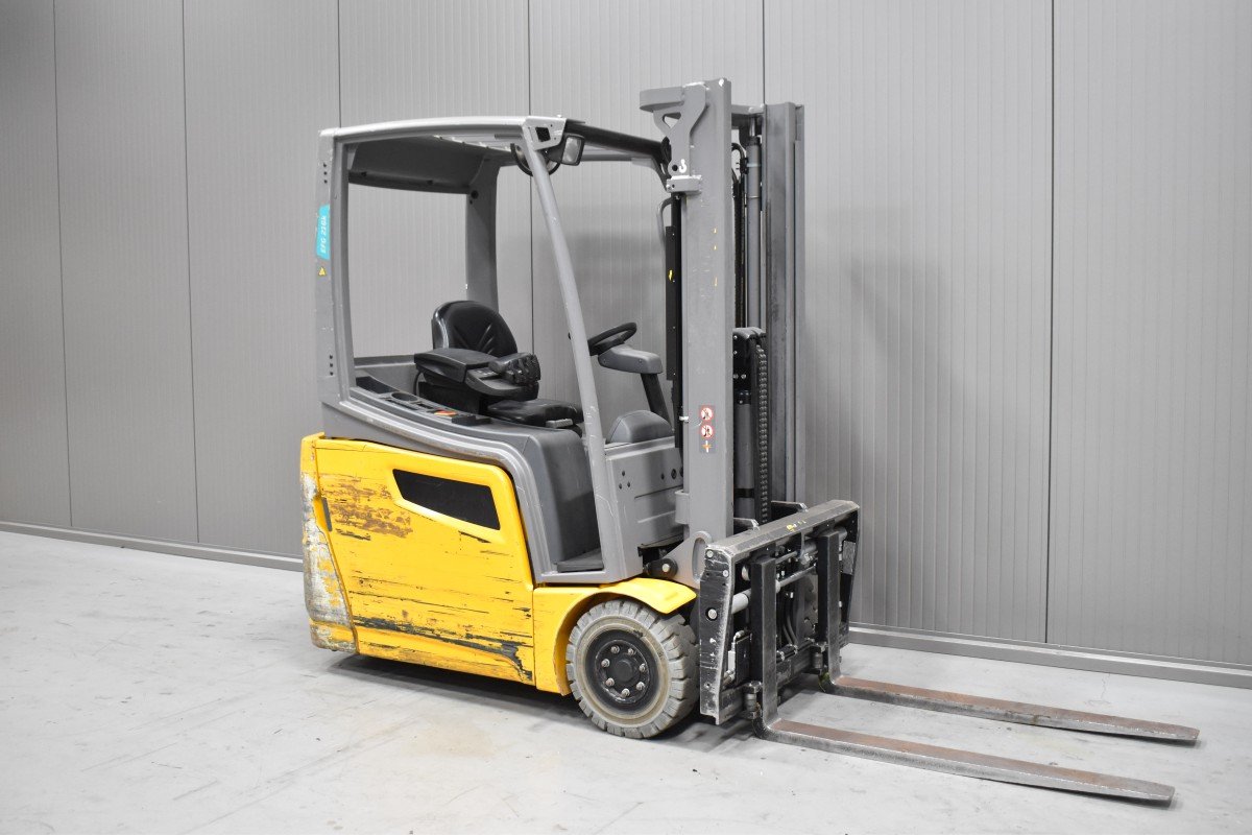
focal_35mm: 34
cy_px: 418
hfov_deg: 55.1
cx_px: 626
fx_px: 1200
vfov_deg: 38.4
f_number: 4.5
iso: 1600
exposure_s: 1/40
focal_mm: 23
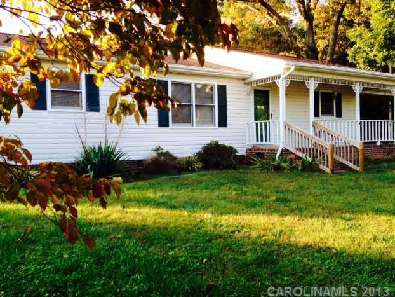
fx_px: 411
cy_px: 147
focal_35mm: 36
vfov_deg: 39.7
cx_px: 195
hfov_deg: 51.3
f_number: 2.4
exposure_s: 1/139
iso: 50
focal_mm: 4.28
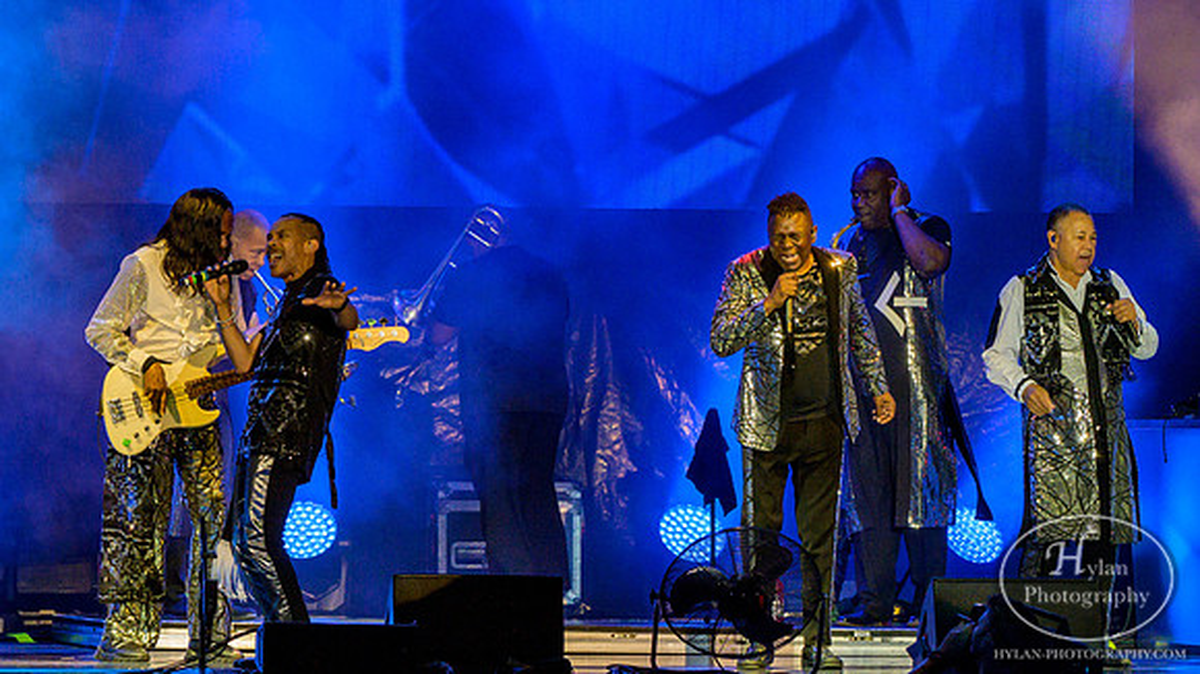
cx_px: 94
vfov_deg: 3.1
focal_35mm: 387
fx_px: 12318
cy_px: 193
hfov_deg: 5.6
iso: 2500
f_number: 6.3
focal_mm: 200
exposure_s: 1/400
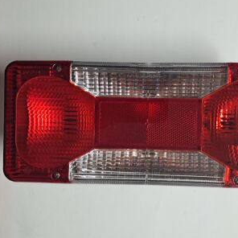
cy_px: 119
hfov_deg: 49.4
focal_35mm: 33
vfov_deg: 49.7
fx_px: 257
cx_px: 144
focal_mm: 4
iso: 500
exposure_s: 1/33
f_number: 1.8
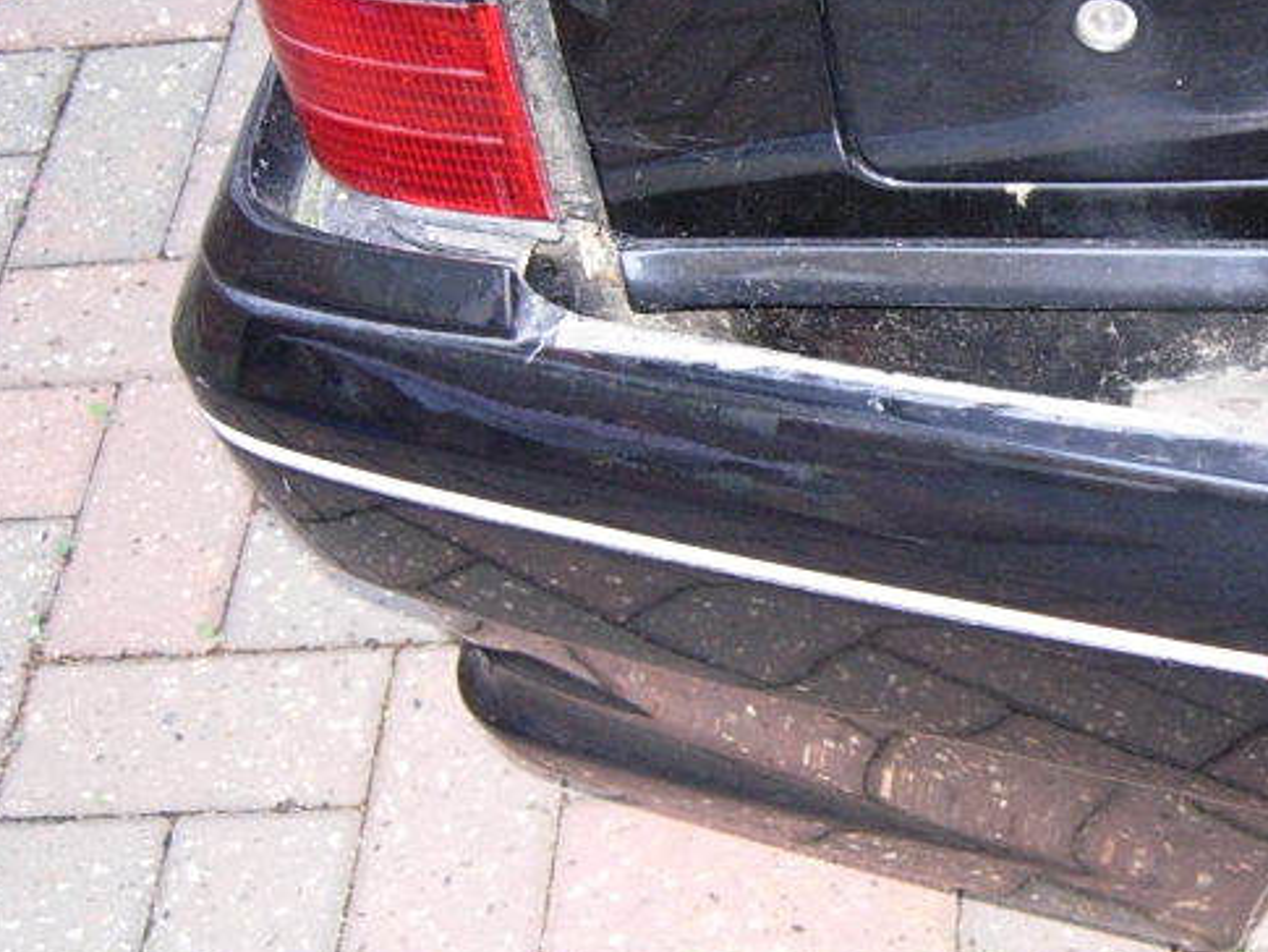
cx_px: 1278
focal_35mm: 76
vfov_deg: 19.4
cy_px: 426
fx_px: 2785
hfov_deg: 24.4
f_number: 2.7
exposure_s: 1/128
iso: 200
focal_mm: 7.5
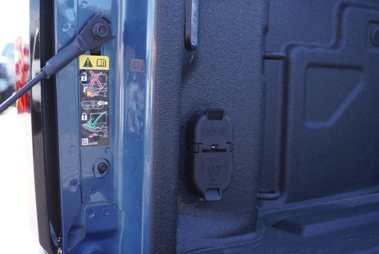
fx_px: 522
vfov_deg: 27.3
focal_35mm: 50
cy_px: 127
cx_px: 190
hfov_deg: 39.9
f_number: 5
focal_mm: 33
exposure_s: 1/160
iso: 400
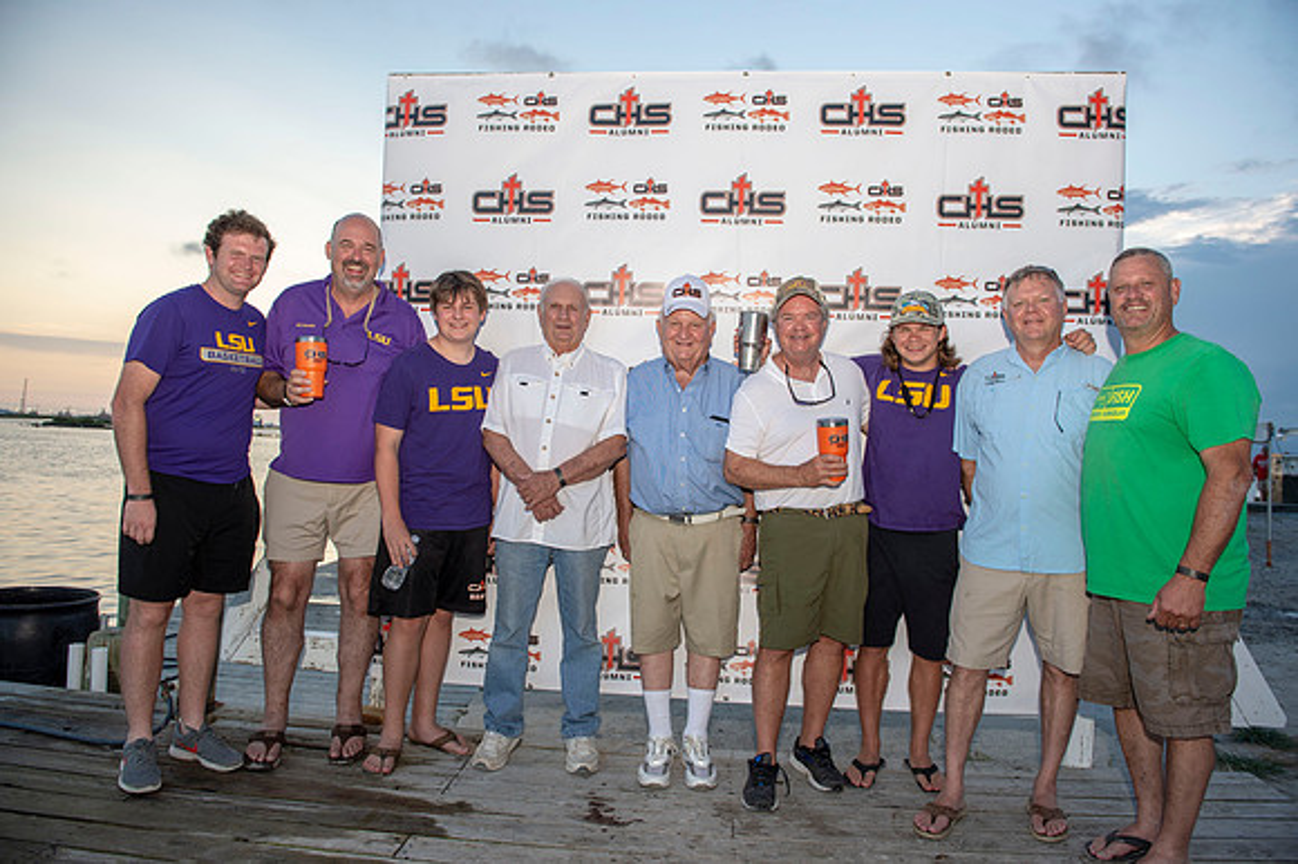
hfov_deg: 73.8
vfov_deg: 53.1
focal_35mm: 24
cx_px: 649
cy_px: 432
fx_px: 865
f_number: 4.5
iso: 200
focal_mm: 24
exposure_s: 1/160
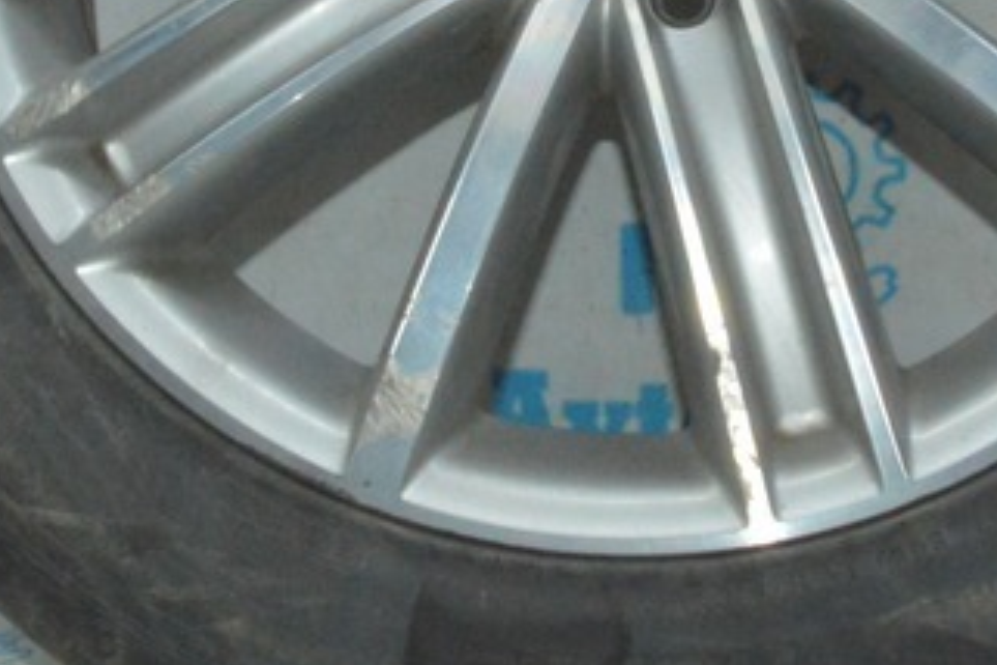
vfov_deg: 11.2
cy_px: -132
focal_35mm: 120
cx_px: 603
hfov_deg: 17.1
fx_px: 3312
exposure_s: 1/50
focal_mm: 25
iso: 5600
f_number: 25
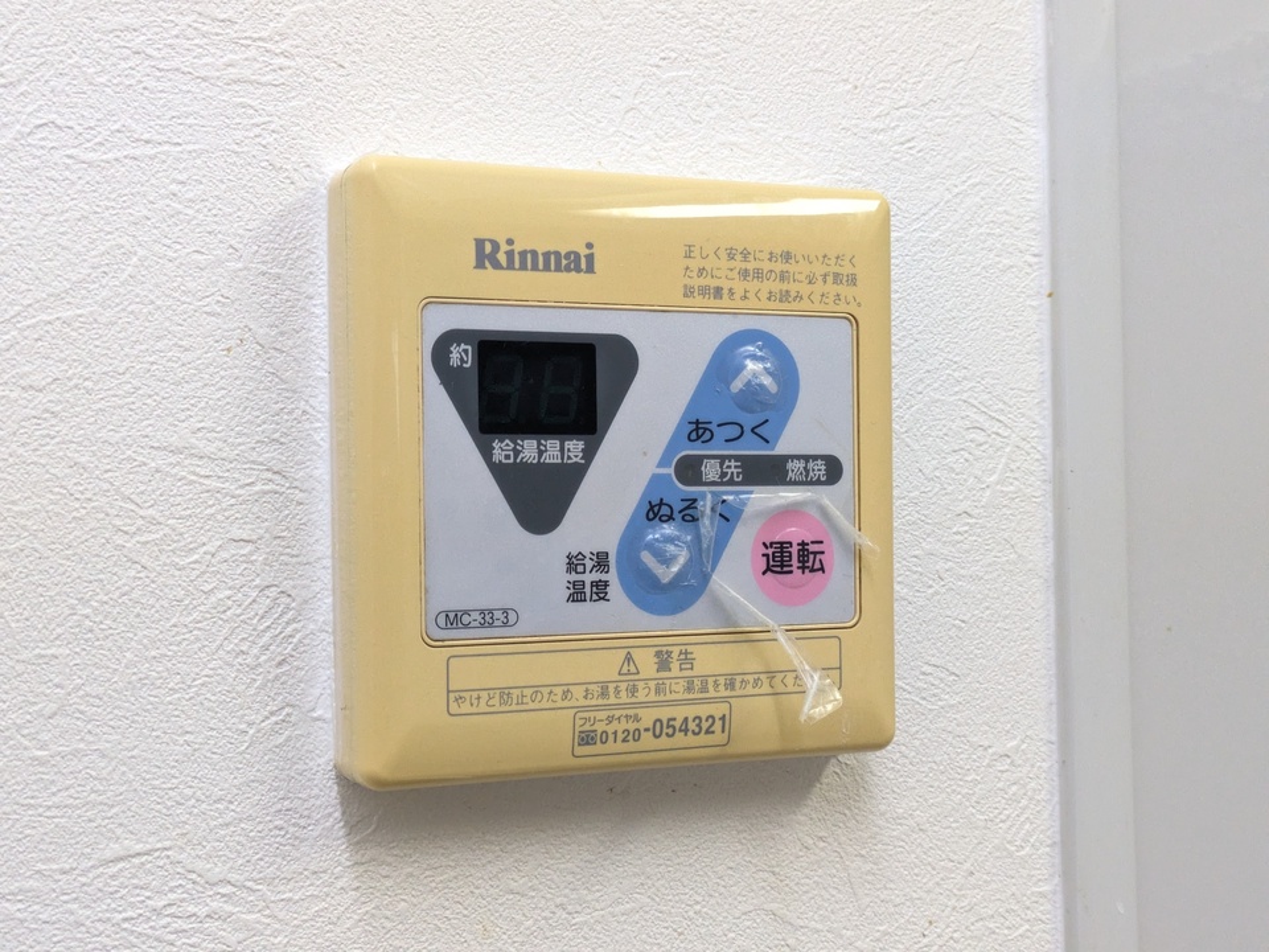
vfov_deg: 28.6
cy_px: 476
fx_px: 1870
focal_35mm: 51
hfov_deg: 37.5
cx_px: 634
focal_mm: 5.43
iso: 391
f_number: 1.89
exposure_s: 1/120
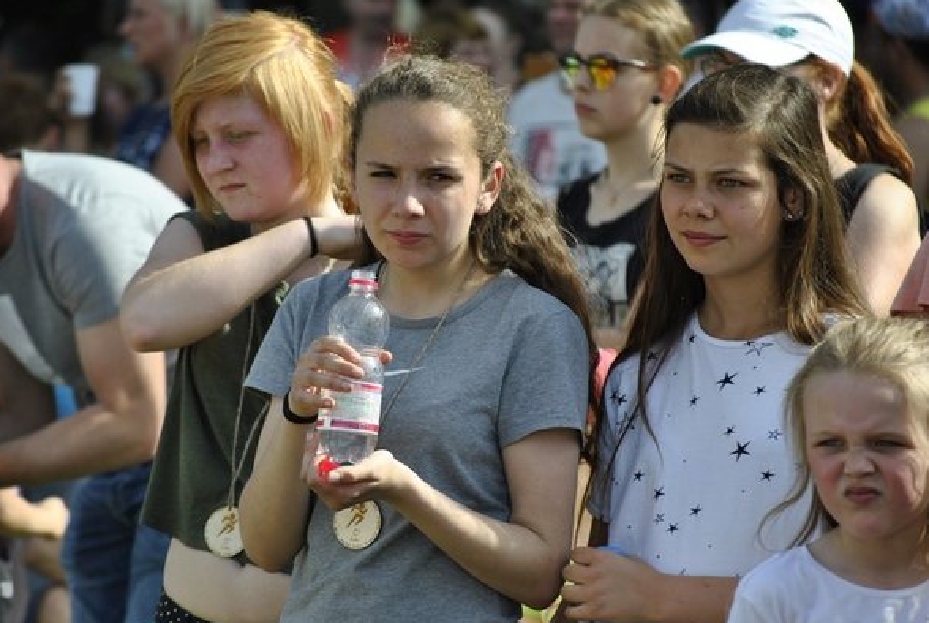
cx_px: 420
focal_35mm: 241
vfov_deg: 5.7
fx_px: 6217
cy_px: 313
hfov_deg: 8.5
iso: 200
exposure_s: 1/640
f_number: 5
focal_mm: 145
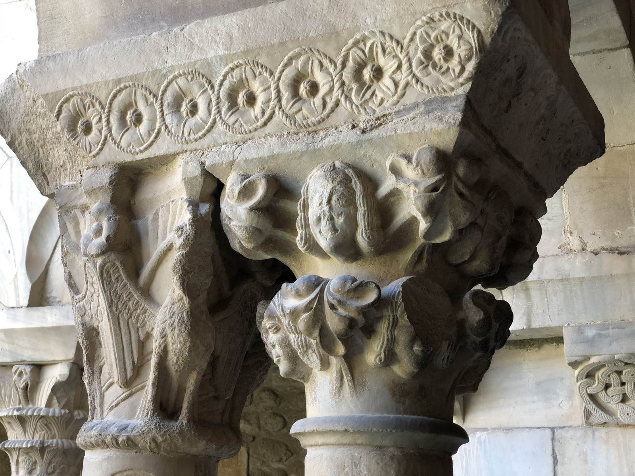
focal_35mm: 52
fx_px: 954
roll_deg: -0.2
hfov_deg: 36.8
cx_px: 318
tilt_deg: +17.6
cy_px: 238
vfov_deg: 28.0
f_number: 2.4
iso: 40
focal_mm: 6
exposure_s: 1/60
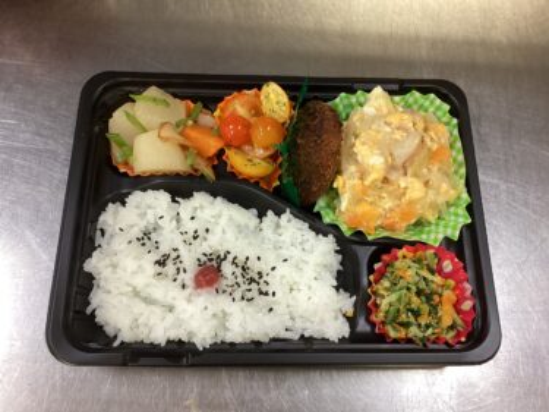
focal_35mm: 31
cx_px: 274
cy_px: 206
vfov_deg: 45.4
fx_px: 491
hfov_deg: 58.4
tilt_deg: -69.6
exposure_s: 1/60
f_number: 2.4
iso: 125
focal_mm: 3.3
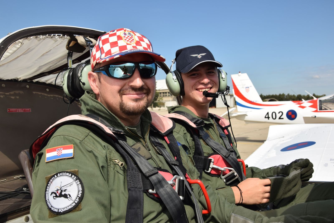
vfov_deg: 35.5
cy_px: 112
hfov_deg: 51.3
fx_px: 348
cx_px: 167
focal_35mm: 38
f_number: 9
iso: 100
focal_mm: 25
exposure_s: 1/320
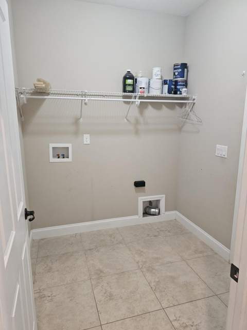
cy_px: 165
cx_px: 124
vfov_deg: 73.9
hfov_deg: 58.9
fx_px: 219
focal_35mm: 23
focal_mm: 6.3
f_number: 1.7
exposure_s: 1/60
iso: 640
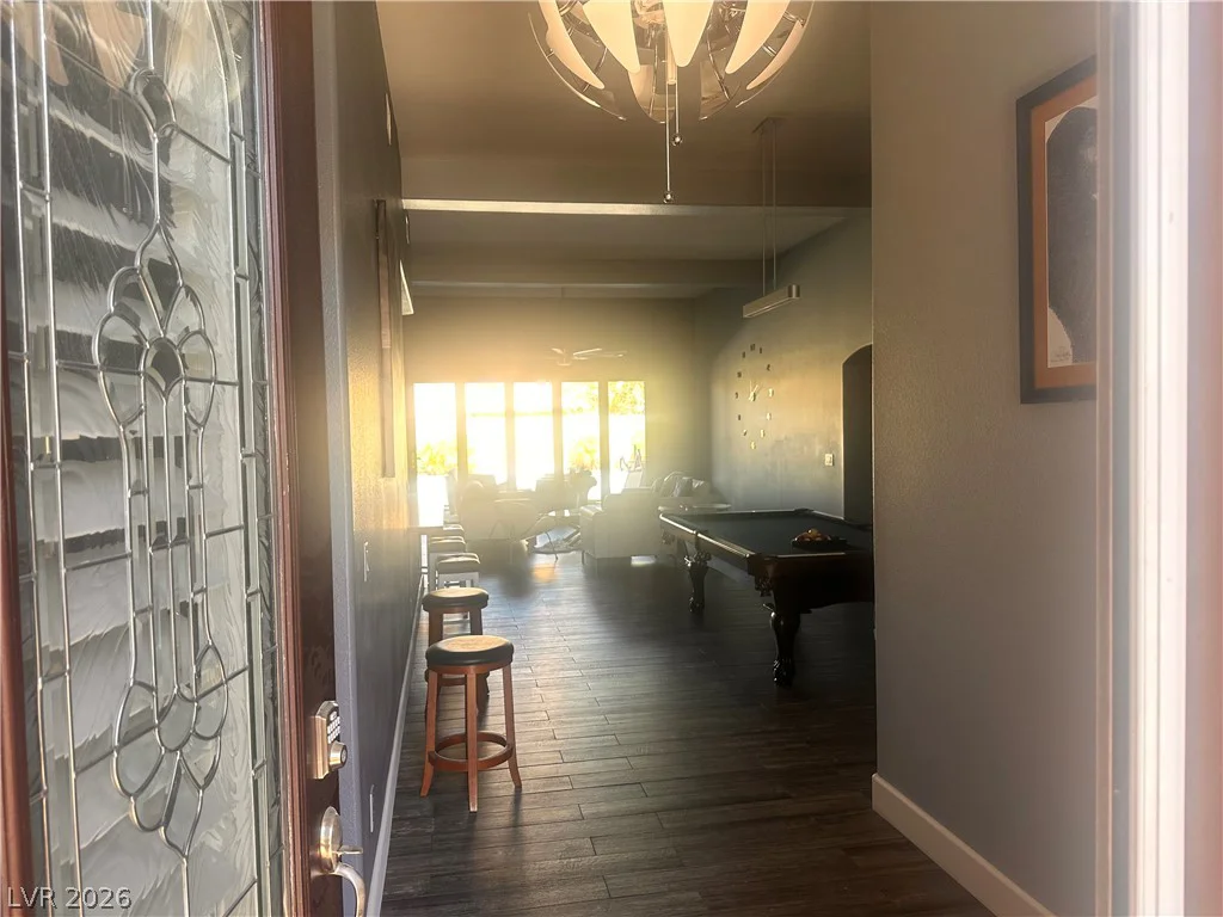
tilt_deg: -2.3
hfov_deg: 71.6
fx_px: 848
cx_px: 612
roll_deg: +1.7
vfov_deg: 56.8
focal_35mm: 24
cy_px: 458
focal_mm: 6.86
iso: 125
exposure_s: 1/121
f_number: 1.78
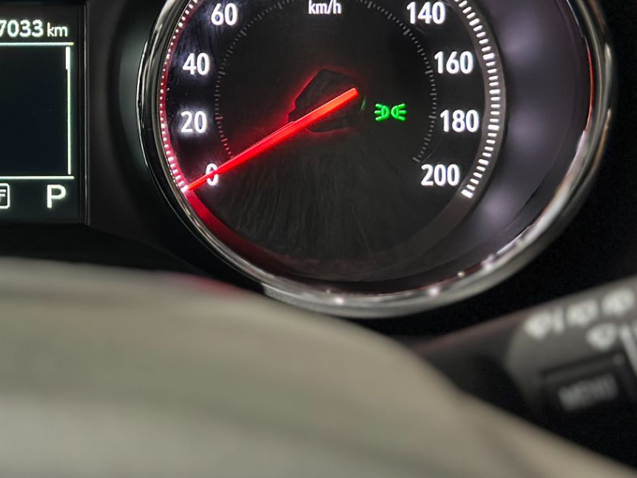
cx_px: -53
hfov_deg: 17.8
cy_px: 70
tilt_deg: -18.7
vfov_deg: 13.7
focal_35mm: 107
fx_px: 1969
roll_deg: -0.4
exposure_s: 1/31
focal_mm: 6.86
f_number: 1.78
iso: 320
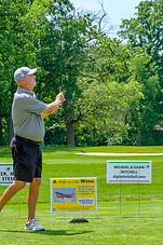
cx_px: 59
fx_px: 864
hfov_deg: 10.8
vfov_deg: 16.1
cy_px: 120
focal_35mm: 127
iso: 200
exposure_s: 1/500
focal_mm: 42.5
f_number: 5
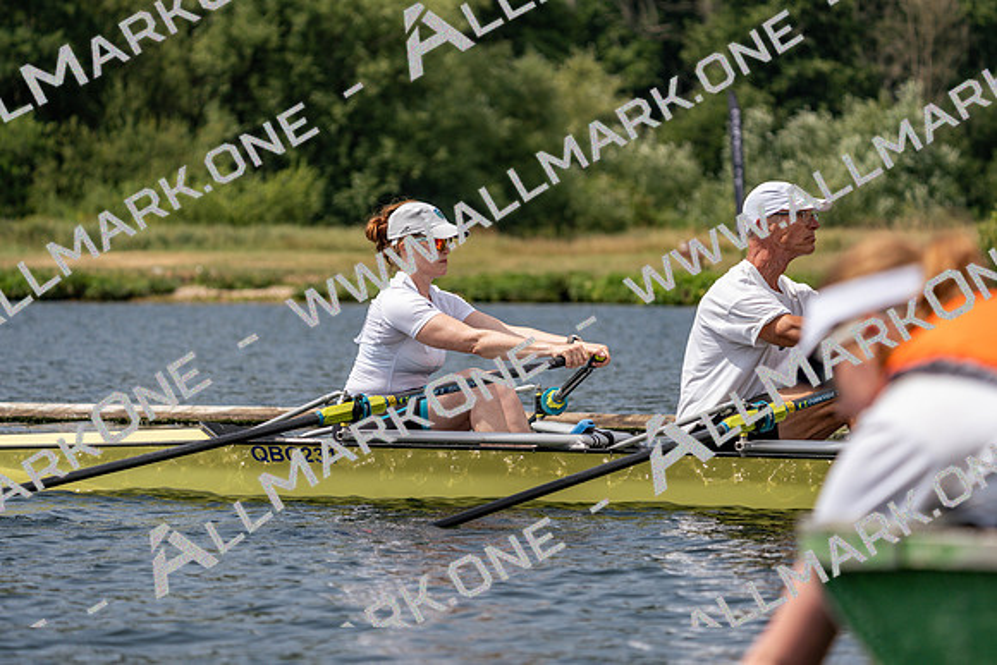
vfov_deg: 6.9
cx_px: 498
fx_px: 5540
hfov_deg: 10.3
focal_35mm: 200
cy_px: 332
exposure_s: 1/1600
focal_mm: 200
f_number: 5.6
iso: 160
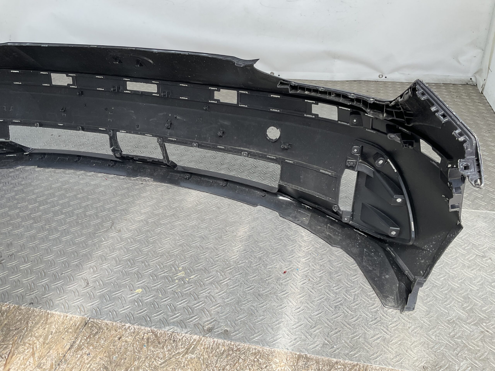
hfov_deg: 61.7
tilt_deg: -32.2
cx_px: 248
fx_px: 415
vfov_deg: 48.2
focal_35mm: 29
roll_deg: +1.8
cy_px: 186
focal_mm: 3
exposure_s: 1/222
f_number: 1.8
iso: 16
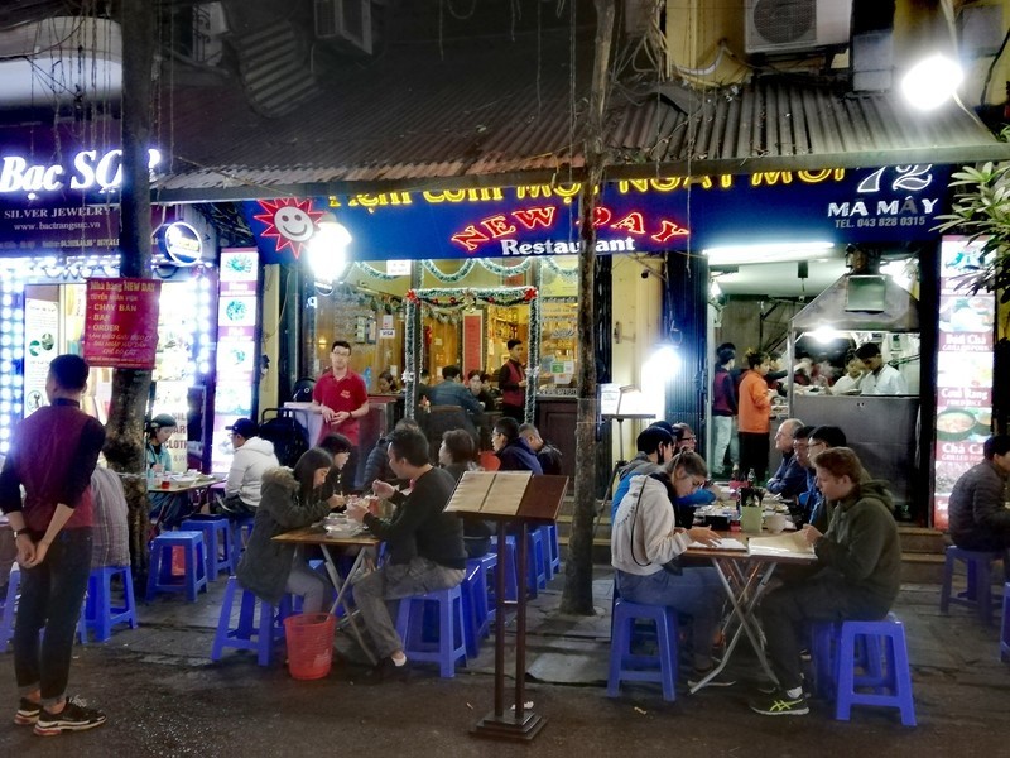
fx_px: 904
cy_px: 379
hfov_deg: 58.4
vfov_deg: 45.4
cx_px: 505
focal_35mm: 31
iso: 500
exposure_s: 1/25
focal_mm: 3.81
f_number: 2.2
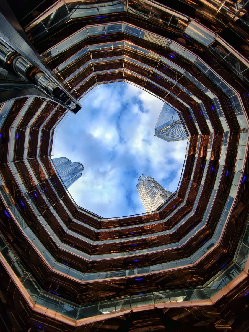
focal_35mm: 15
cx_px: 124
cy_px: 166
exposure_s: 1/100
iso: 56
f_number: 2
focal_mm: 2.32
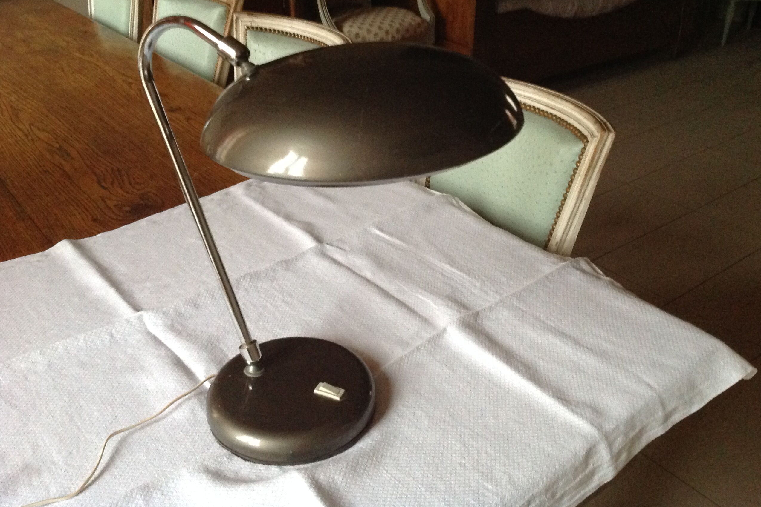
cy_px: 228
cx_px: 378
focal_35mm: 37
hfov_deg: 51.9
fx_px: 782
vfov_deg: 35.9
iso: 500
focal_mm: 4.28
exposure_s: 1/15
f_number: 2.4
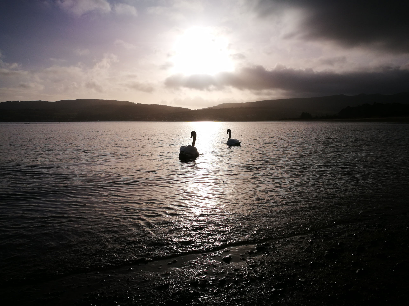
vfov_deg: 51.4
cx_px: 204
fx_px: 319
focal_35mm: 27
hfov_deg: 65.3
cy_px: 153
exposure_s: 1/4566
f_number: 2.2
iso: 50
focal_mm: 4.5
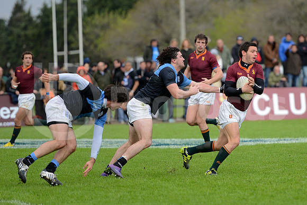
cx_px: 154
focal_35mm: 195
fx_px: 1663
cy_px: 102
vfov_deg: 7.0
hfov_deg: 10.5
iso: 320
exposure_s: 1/800
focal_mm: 195
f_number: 2.8
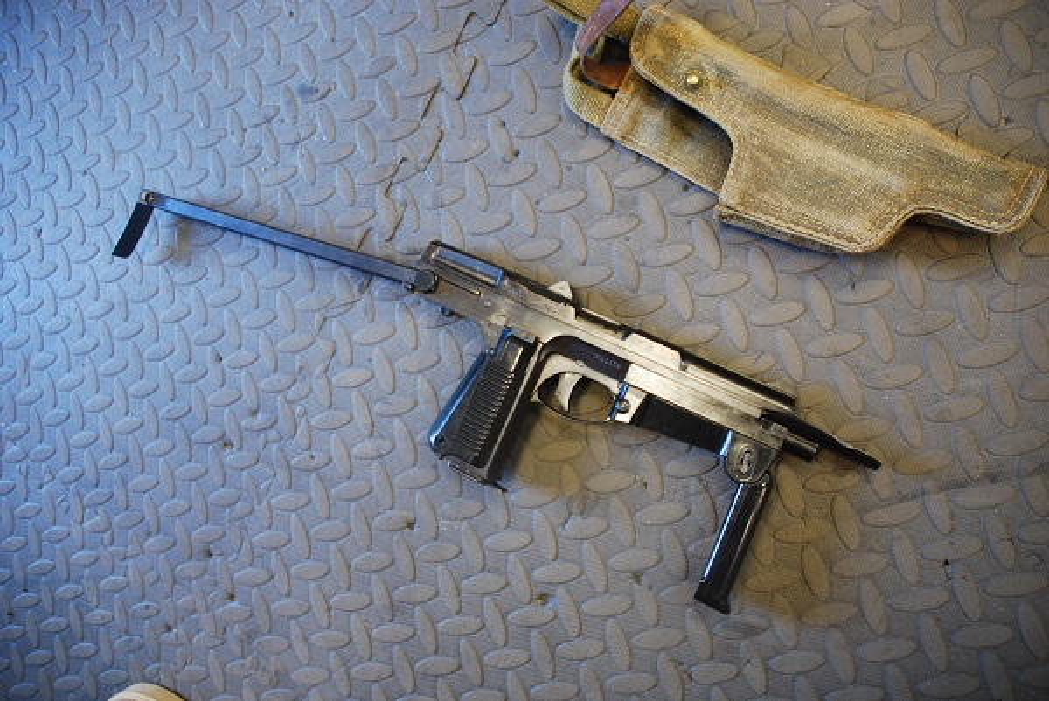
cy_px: 350
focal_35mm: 27
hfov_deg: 67.3
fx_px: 787
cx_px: 524
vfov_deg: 48.0
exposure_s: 1/30
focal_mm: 18
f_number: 3.5
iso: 500
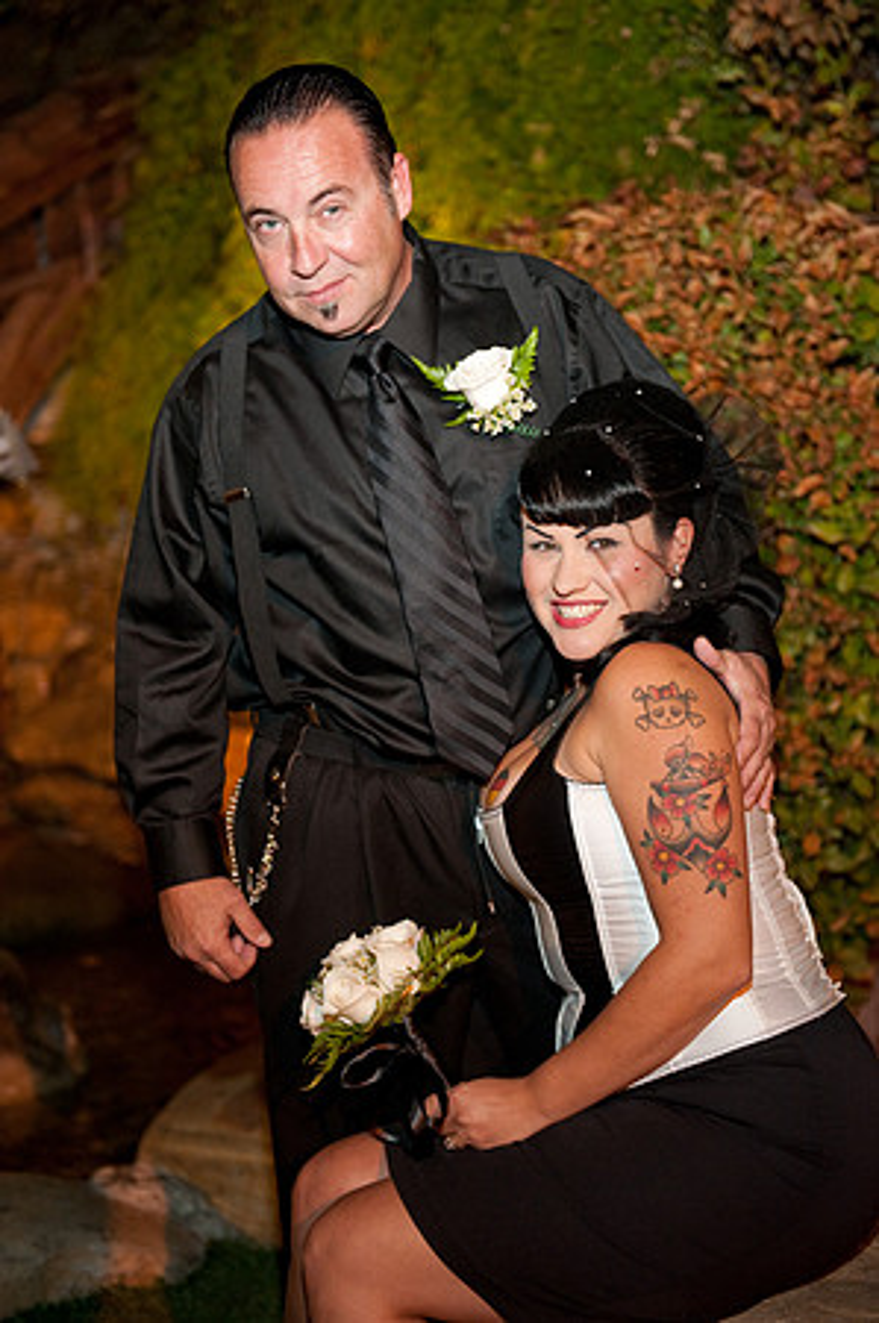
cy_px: 662
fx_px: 2056
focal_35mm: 56
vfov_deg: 35.7
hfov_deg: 24.1
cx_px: 440
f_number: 2.8
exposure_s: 1/160
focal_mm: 56
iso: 1000
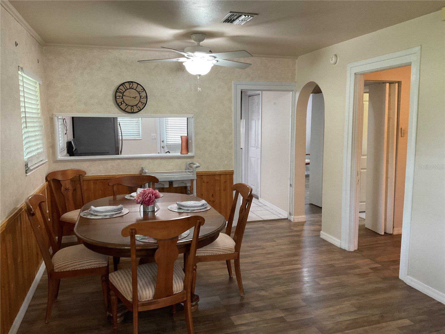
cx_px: 222
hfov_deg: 61.7
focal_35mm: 29
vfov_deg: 48.2
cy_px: 167
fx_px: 373
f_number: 1.8
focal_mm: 3
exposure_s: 1/60
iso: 160
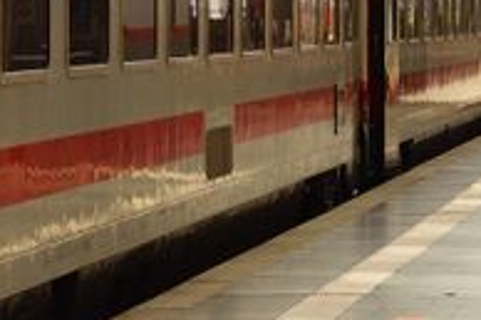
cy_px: 50
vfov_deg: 4.3
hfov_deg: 6.5
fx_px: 4232
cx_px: 412
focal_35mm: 317
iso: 100
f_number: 8
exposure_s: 1/200
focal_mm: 80
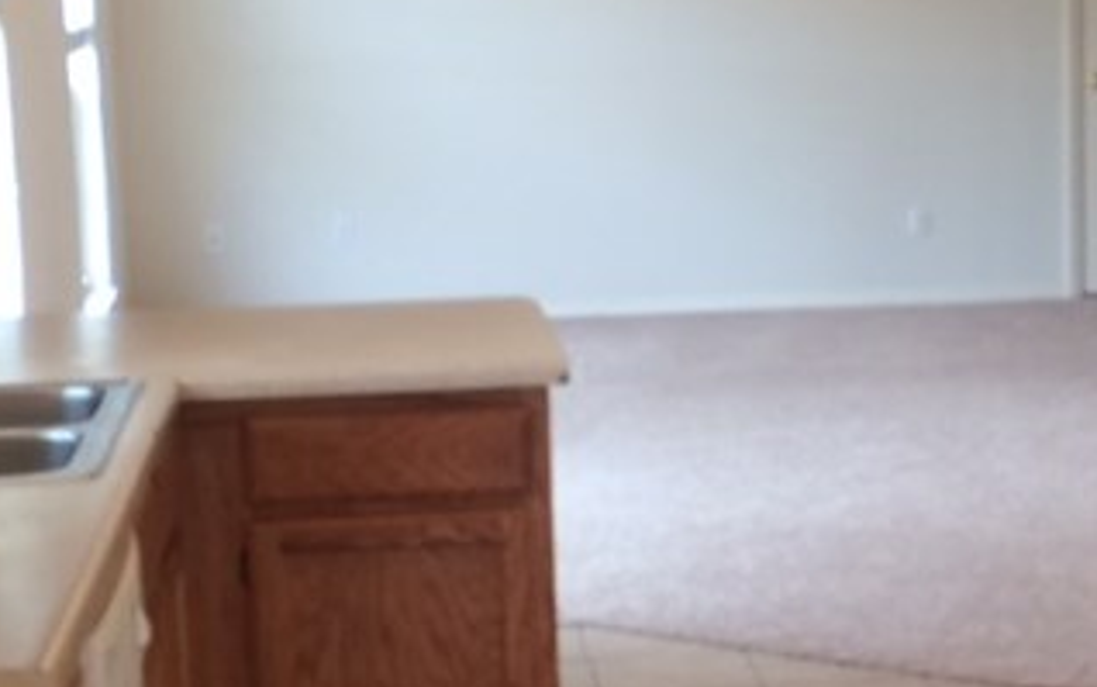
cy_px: 376
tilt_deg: -8.5
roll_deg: +0.7
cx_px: 1138
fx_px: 2961
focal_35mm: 99
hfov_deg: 20.2
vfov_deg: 13.2
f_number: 2.2
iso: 64
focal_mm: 4.15
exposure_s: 1/30
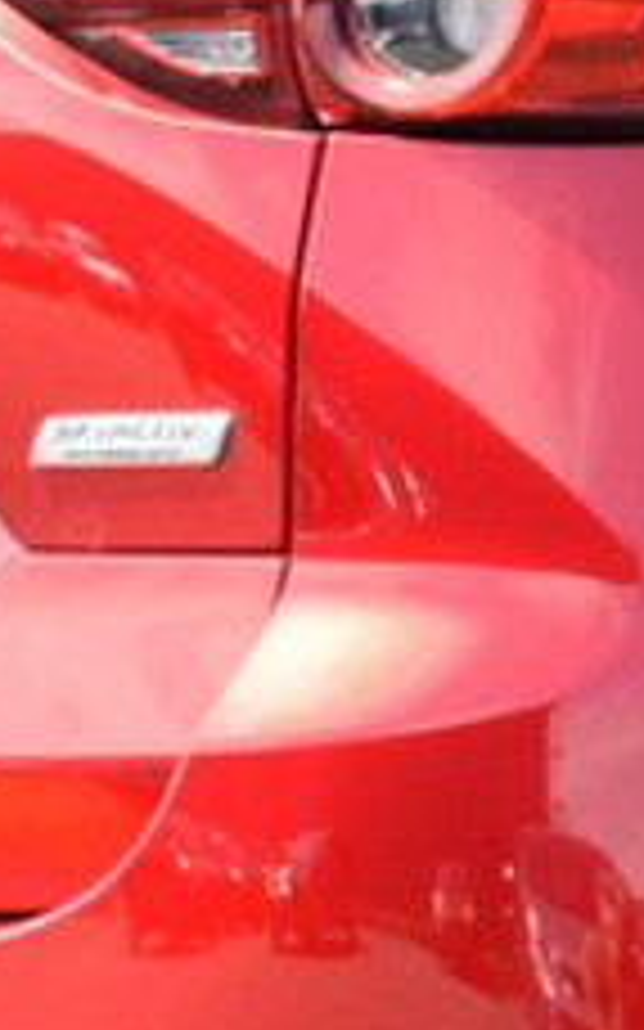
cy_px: 448
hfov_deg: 4.8
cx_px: 1828
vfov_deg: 8.0
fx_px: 7362
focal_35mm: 262
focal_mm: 28
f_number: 8
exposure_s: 1/250
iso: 360
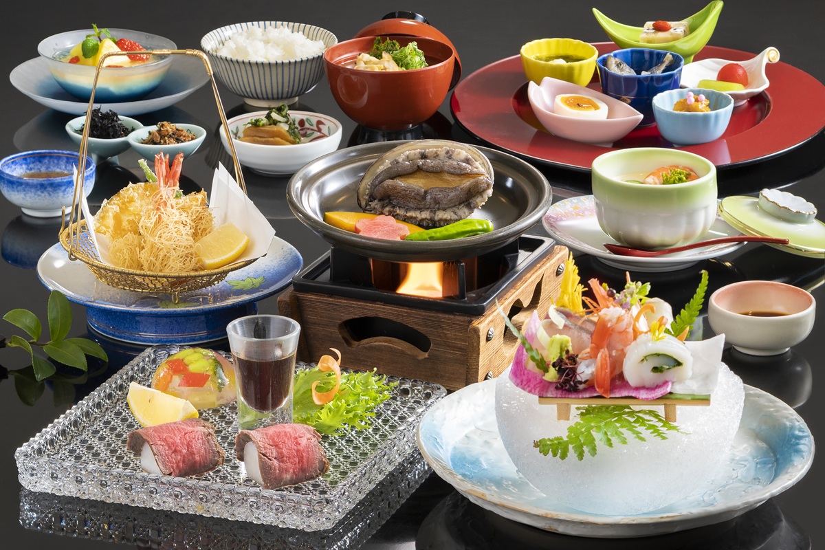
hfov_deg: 16.1
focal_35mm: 127
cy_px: 275
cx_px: 412
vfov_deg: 10.8
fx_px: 2910
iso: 400
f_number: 10
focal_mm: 85
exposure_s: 1/80
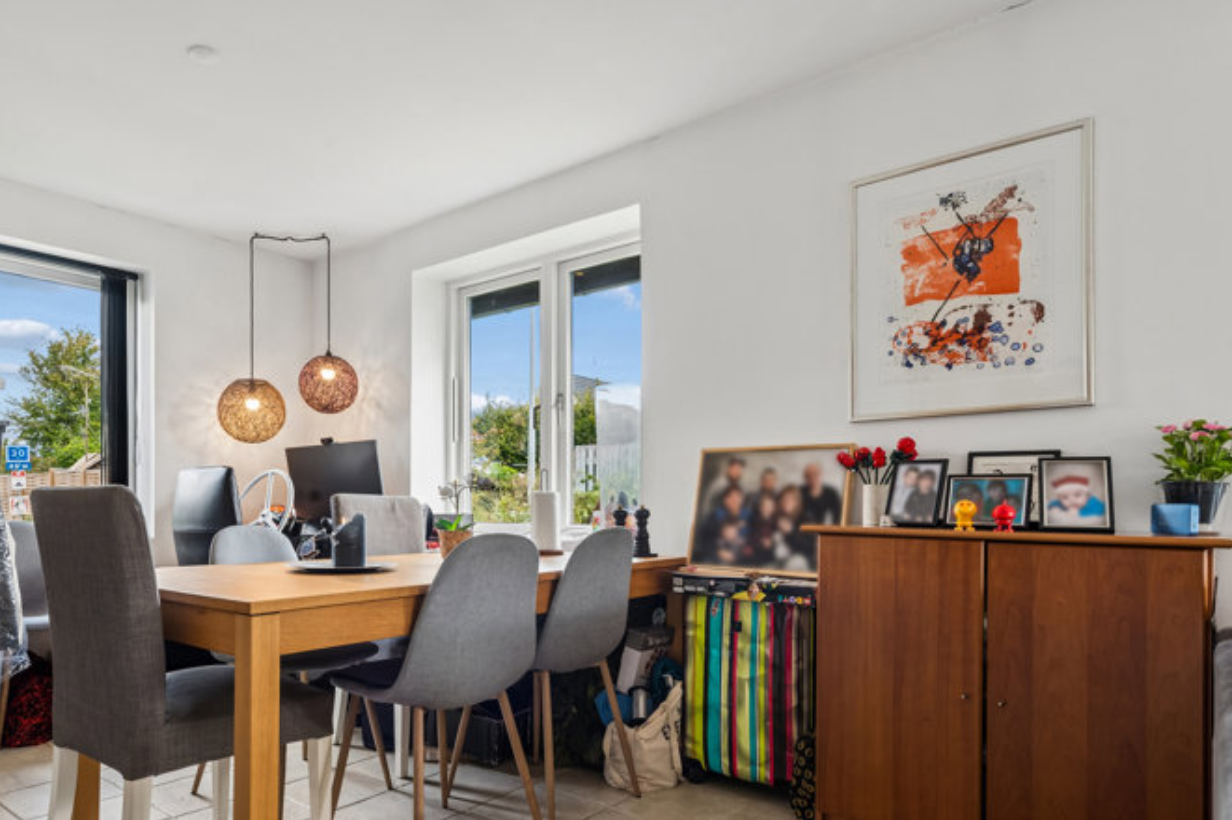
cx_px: 503
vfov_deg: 54.6
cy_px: 495
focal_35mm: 23
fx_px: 787
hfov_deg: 75.4
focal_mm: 19
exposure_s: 1/5
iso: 200
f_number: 10
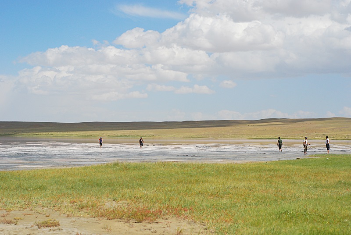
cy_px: 118
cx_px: 176
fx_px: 732
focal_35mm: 75
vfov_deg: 18.2
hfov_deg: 27.0
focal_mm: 50
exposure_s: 1/3200
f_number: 5.6
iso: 400
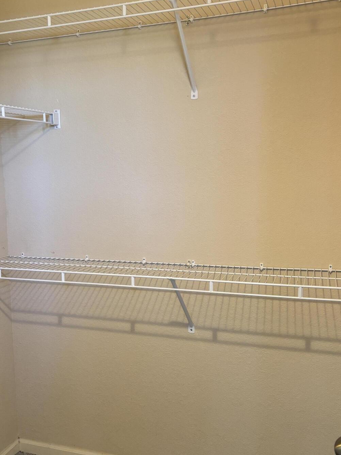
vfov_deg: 47.9
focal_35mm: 39
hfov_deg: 36.5
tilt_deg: -9.7
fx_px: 512
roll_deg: +1.5
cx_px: 119
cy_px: 234
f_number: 1.6
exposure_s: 1/60
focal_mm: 5.96
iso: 250
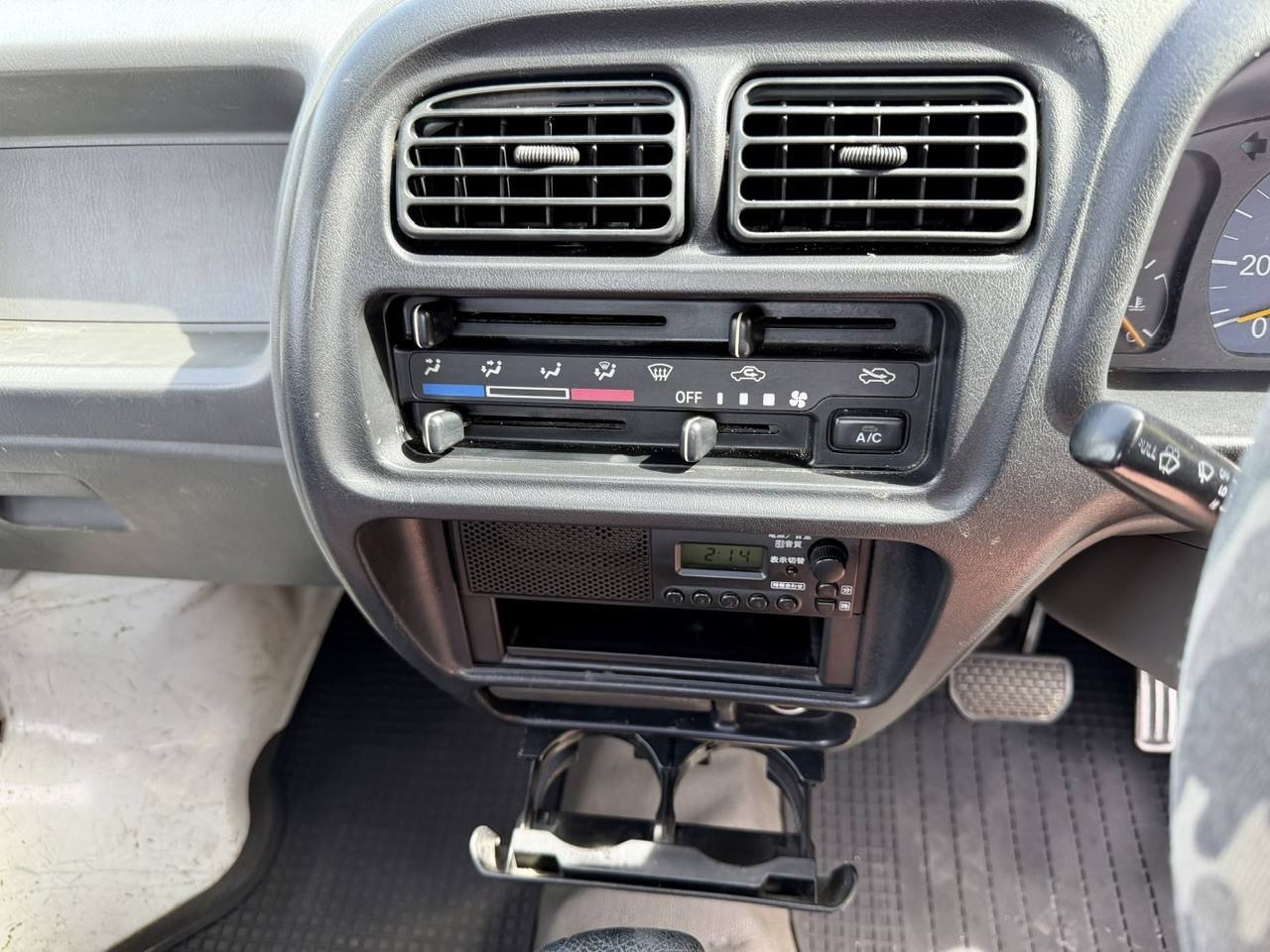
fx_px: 881
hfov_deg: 71.6
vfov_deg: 56.8
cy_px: 476
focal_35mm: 24
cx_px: 635
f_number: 1.78
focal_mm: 6.76
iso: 125
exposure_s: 1/152
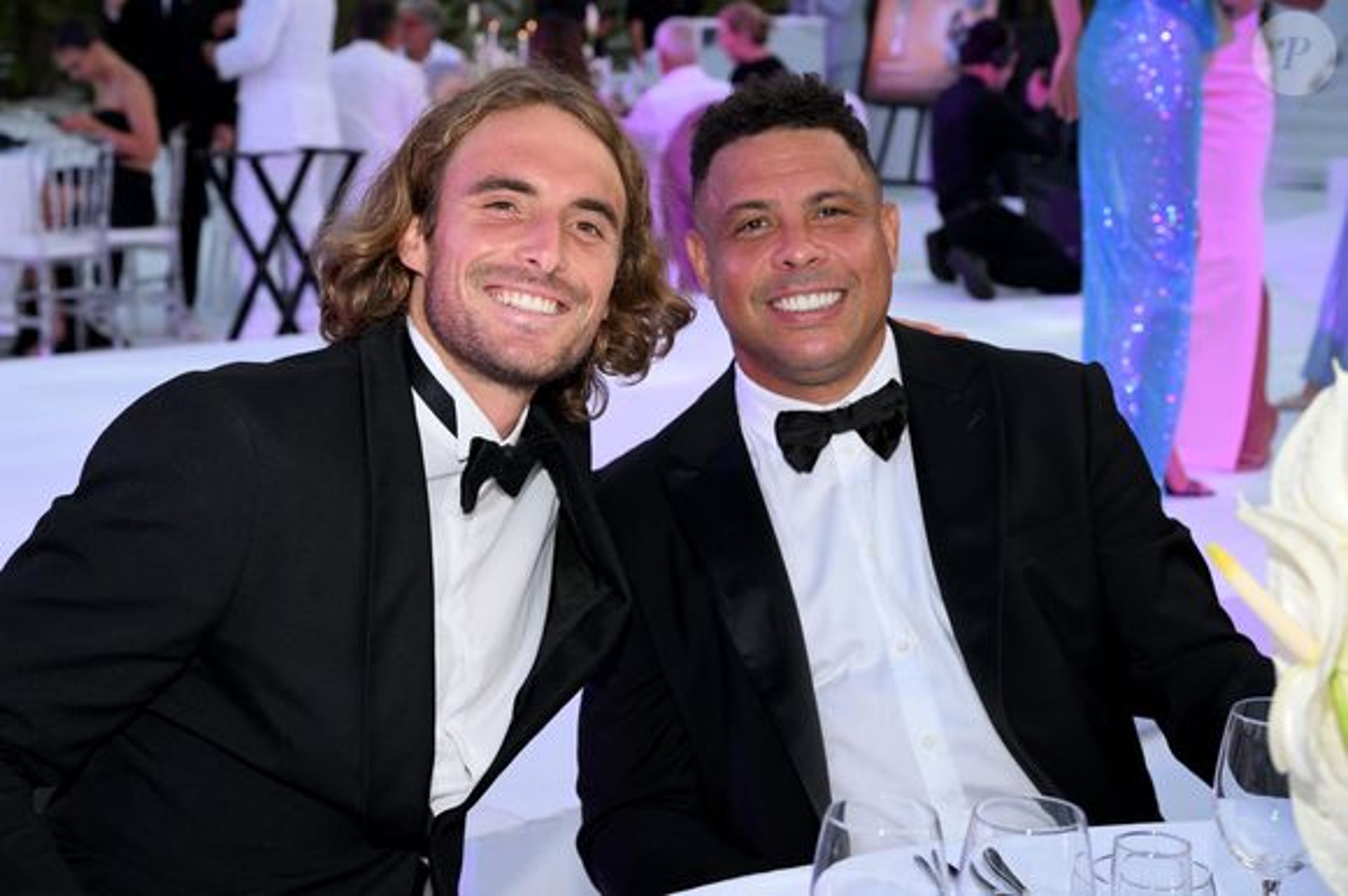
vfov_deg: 20.3
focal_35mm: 67
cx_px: 674
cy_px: 448
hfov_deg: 30.1
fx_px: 2507
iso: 1000
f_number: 7.1
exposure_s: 1/160
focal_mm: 67
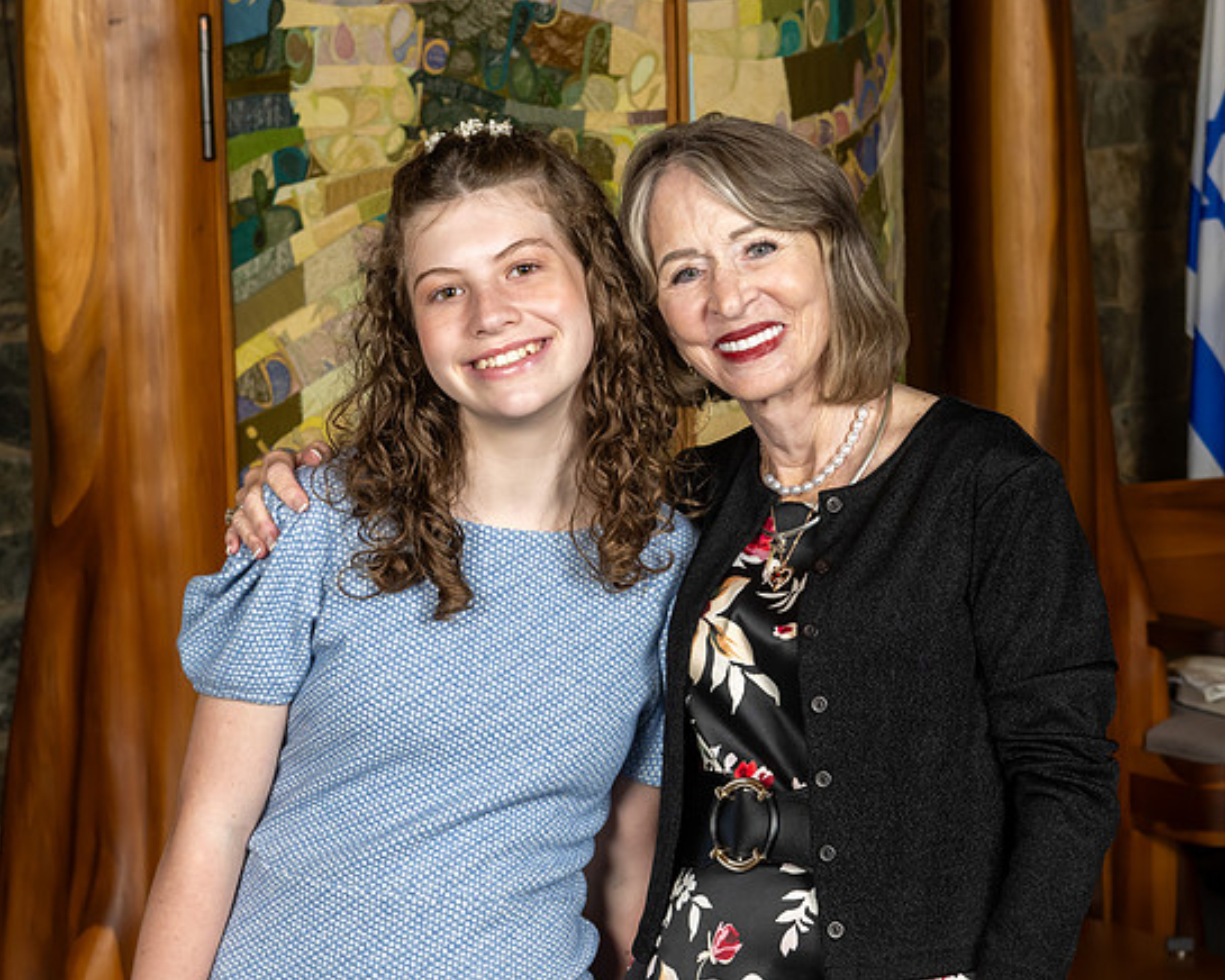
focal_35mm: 100
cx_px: 658
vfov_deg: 15.4
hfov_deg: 19.2
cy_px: 454
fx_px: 3626
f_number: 8
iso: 640
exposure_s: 1/200
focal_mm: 55
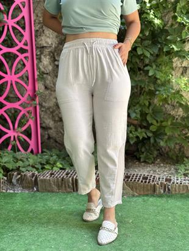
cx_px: 94
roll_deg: +0.8
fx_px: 349
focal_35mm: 48
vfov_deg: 39.6
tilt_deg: -5.9
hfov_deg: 30.3
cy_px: 126
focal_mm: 6.76
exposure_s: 1/126
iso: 50
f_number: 1.78
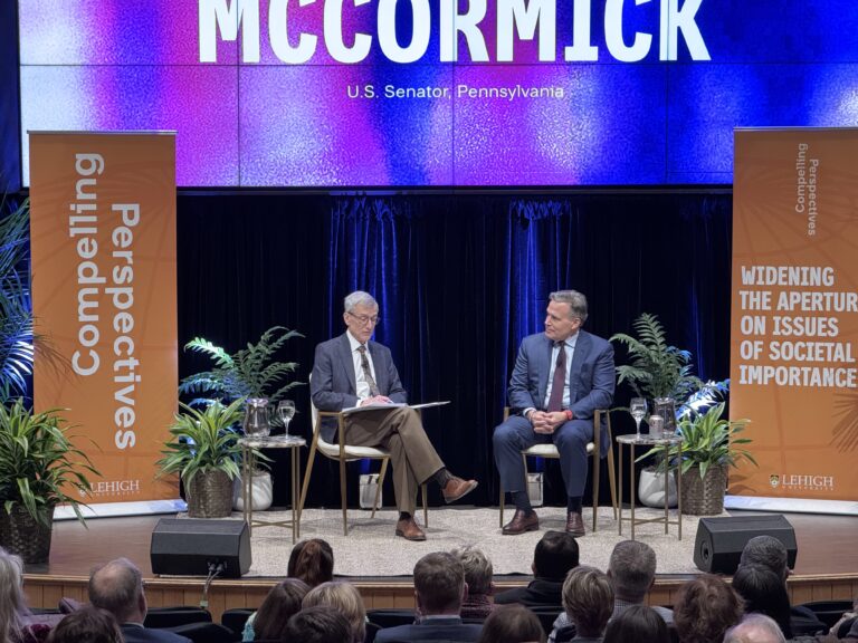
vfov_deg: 12.3
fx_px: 2974
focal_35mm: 120
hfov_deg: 16.4
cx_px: 429
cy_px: 322
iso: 500
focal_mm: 15.66
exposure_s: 1/60
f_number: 2.8
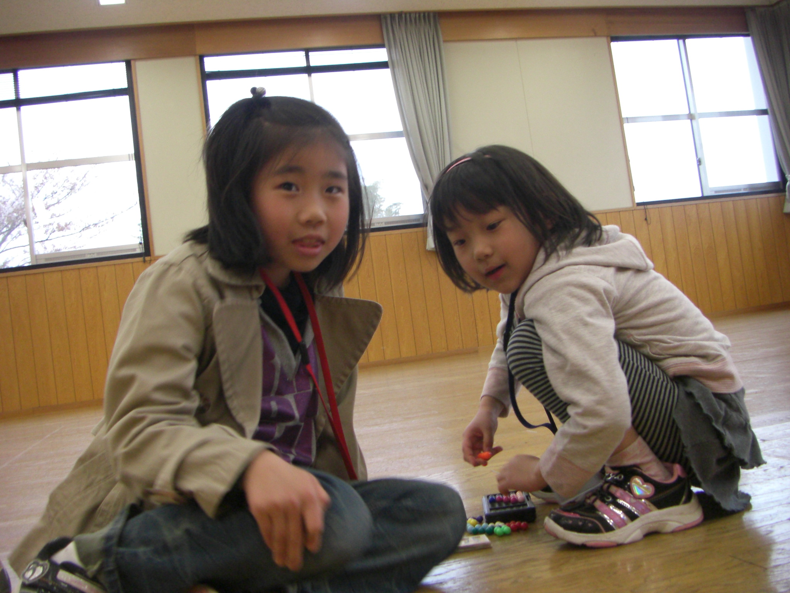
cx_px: 395
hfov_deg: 49.0
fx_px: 867
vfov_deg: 37.7
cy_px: 296
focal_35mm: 38
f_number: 3.4
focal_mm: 6.3
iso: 200
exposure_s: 1/50
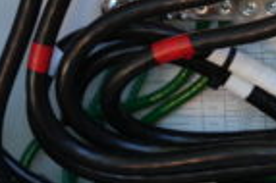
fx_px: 2634
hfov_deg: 5.8
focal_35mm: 344
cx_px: 666
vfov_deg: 3.9
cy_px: -222
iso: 125
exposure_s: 1/50
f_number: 4.5
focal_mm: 32
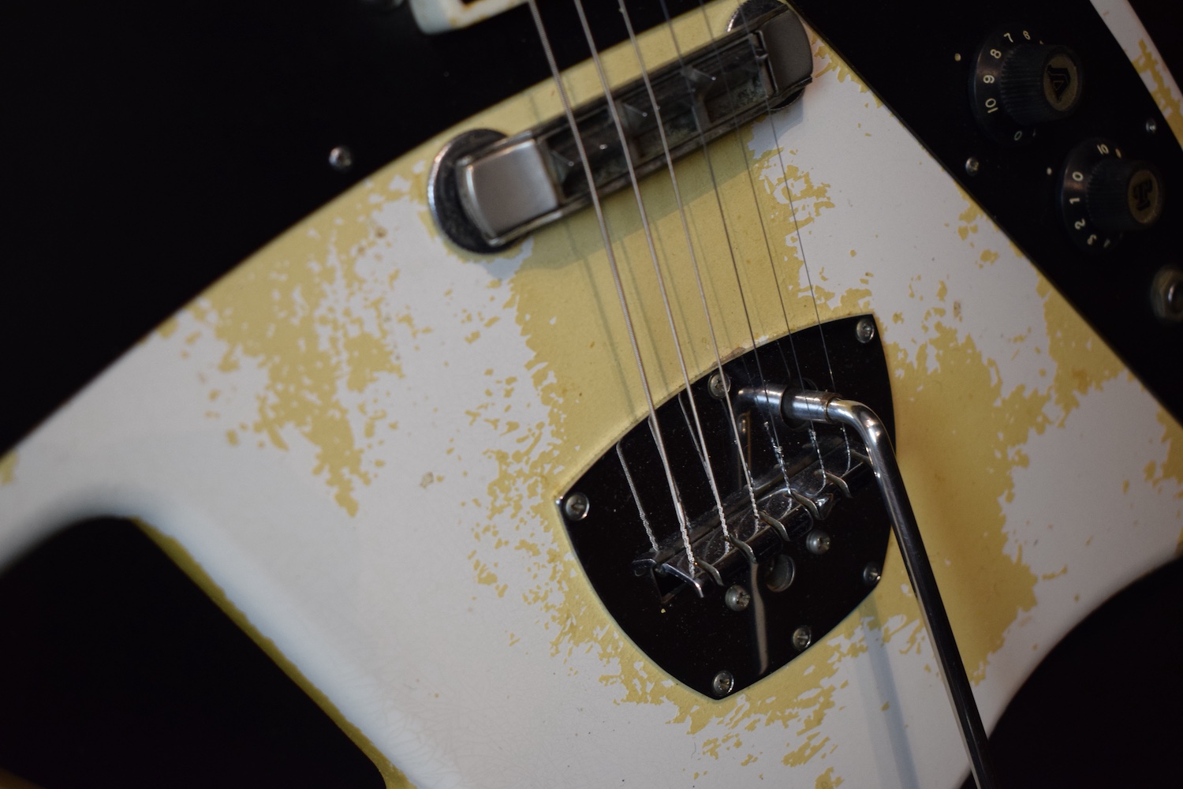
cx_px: 592
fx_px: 1528
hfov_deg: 42.3
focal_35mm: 46
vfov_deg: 28.9
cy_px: 394
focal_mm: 31
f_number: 4.2
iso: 1250
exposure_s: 1/60
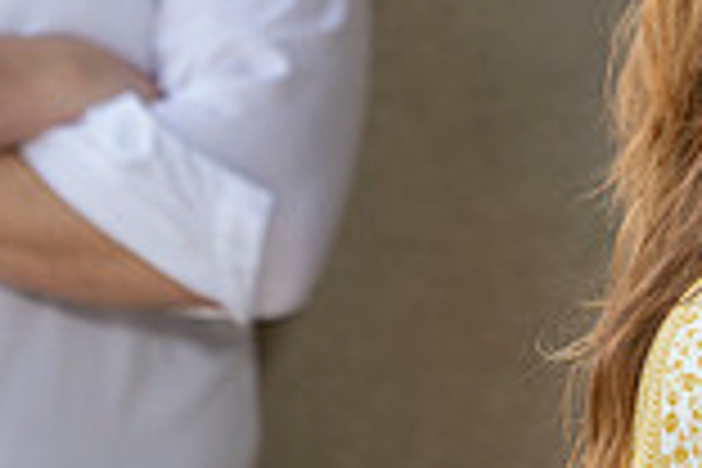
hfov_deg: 4.6
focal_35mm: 453
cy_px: -153
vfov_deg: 3.0
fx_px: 8833
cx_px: 418
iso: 250
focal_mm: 122
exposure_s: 1/250
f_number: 6.3
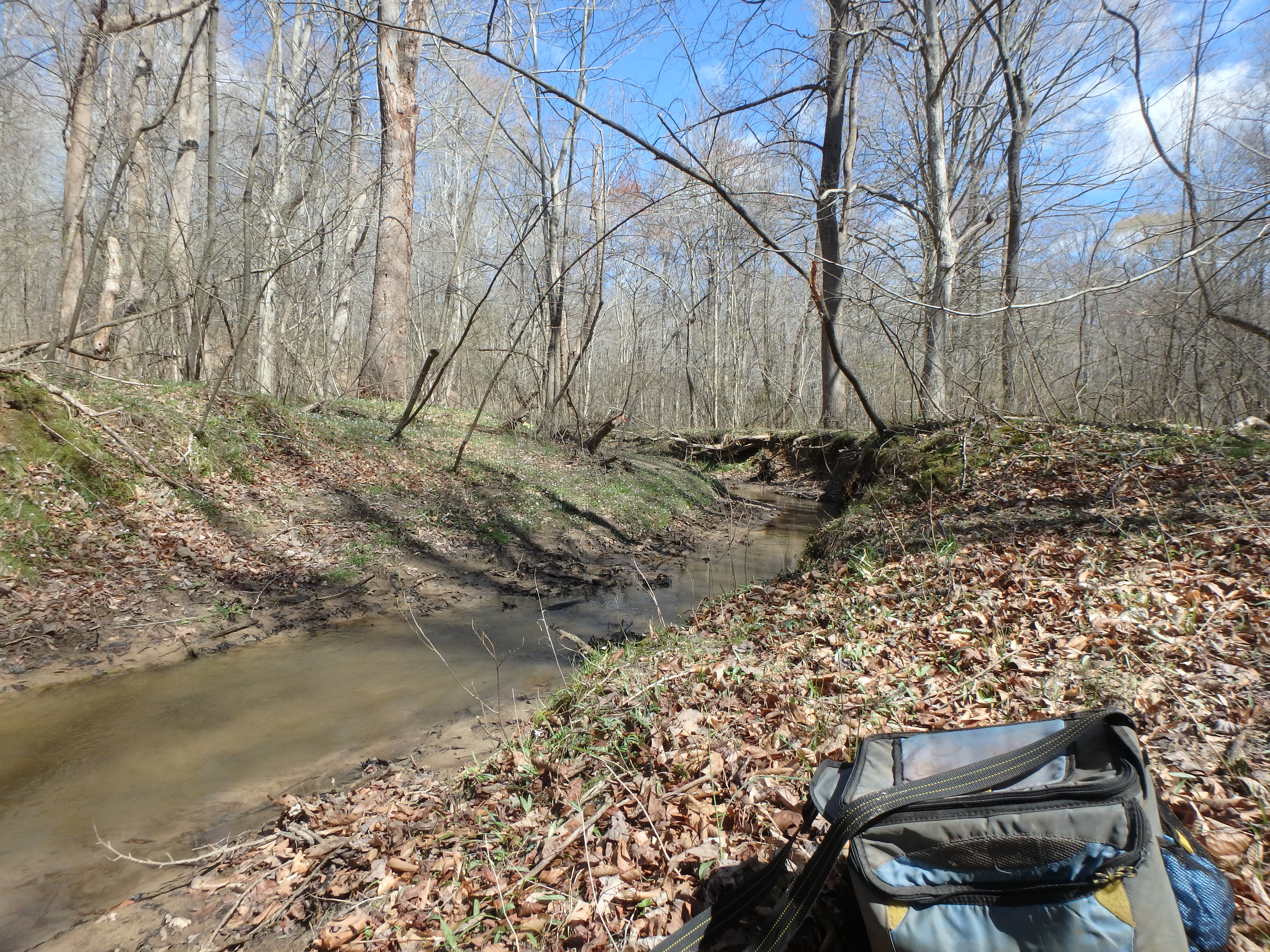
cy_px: 476
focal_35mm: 21
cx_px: 635
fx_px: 770
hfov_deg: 79.0
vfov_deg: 63.4
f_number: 3.5
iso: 125
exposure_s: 1/640
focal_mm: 3.7
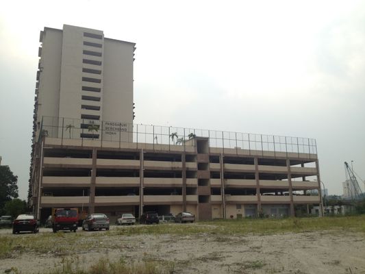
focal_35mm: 35
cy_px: 137
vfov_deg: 40.7
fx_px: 369
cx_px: 182
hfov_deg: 52.6
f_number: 2.4
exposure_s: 1/905
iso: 50
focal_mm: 4.28
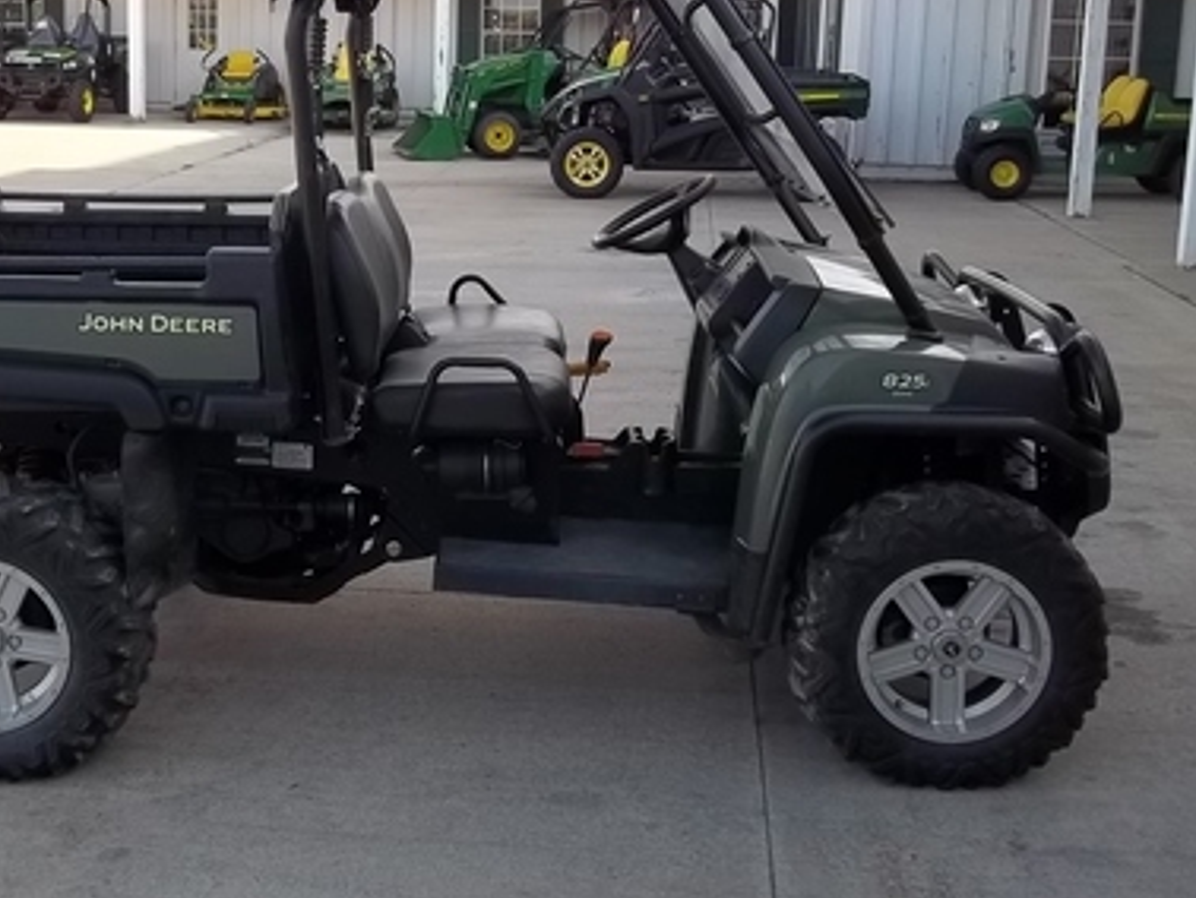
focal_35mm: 46
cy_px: 338
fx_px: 1590
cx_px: 399
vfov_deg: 31.4
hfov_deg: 40.7
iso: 64
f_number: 2.9
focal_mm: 5.7
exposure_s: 1/250
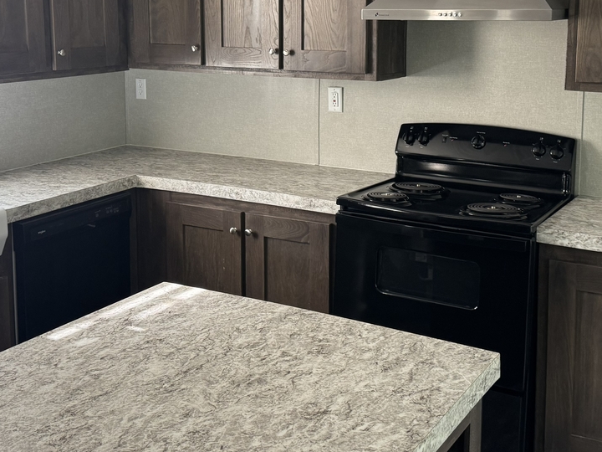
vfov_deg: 29.9
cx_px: 305
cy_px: 124
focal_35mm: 48
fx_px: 835
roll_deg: +0.0
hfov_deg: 39.7
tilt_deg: -8.8
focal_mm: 6.76
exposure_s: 1/81
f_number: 1.78
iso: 200
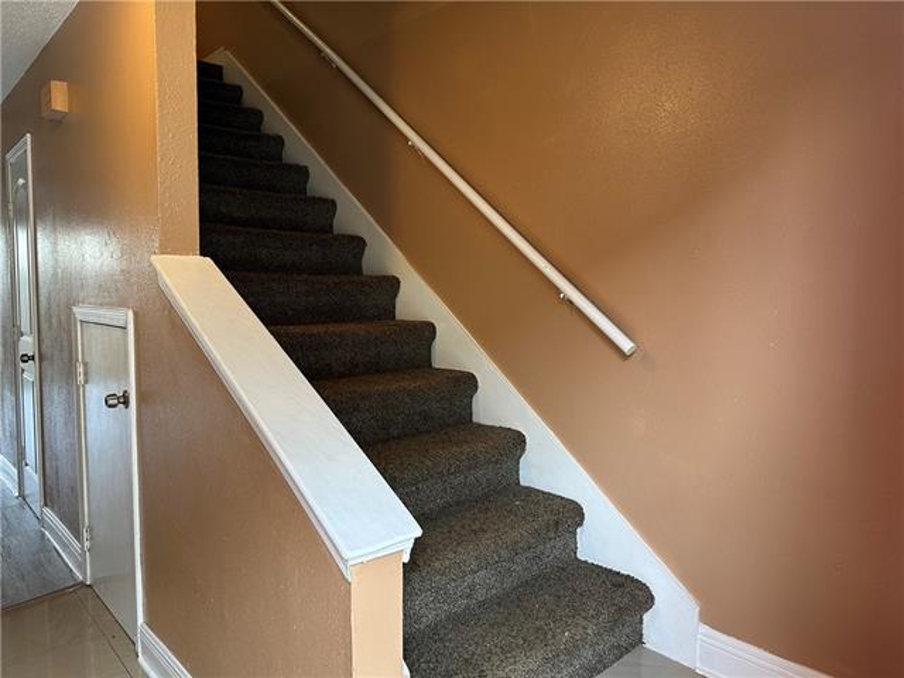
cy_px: 339
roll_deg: -0.7
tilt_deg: -5.0
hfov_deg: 71.6
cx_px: 452
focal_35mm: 24
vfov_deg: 56.8
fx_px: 627
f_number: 1.78
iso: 160
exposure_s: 1/120
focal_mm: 6.86
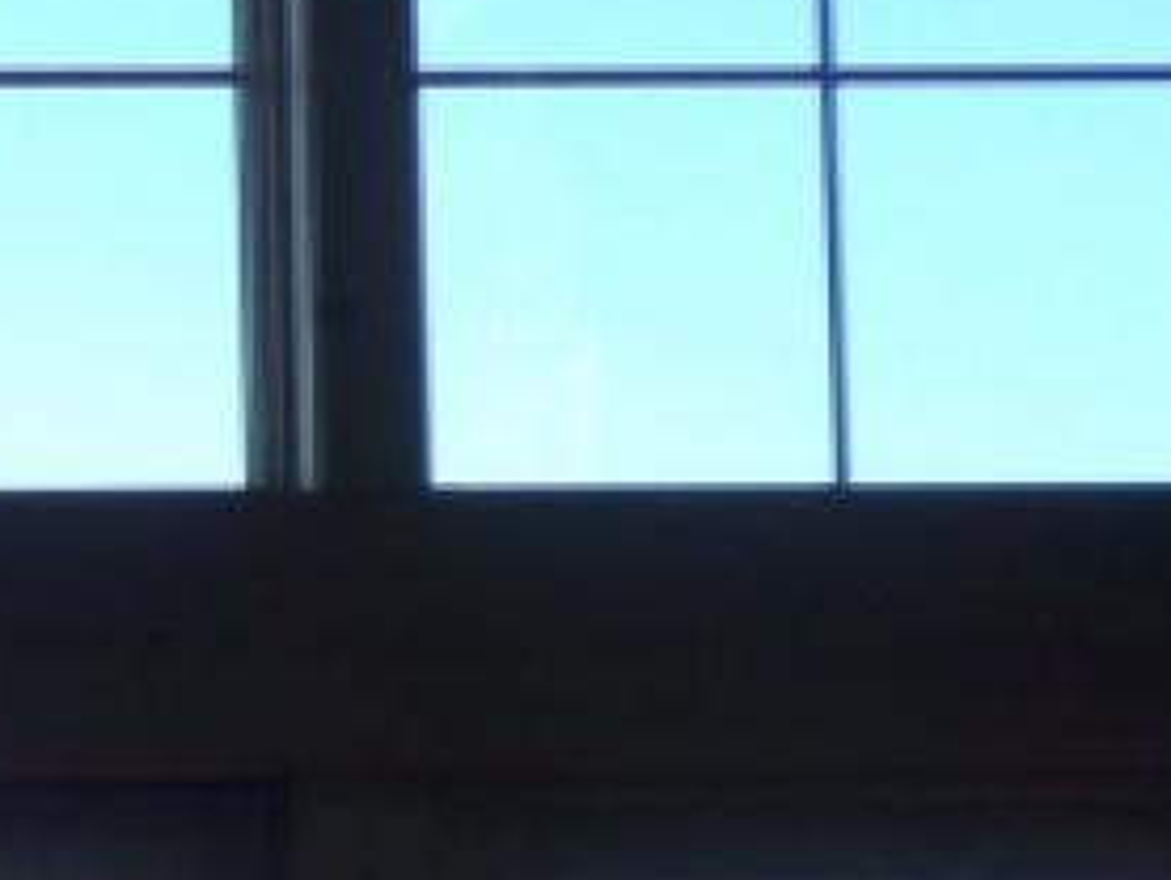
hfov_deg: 10.4
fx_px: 6126
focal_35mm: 181
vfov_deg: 8.1
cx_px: -731
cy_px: 1259
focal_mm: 8
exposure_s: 1/60
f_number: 4
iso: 50
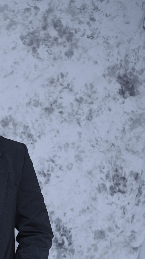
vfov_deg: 19.0
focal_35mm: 112
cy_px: 203
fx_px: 766
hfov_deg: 10.6
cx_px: -29
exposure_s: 1/125
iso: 320
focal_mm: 50
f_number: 2
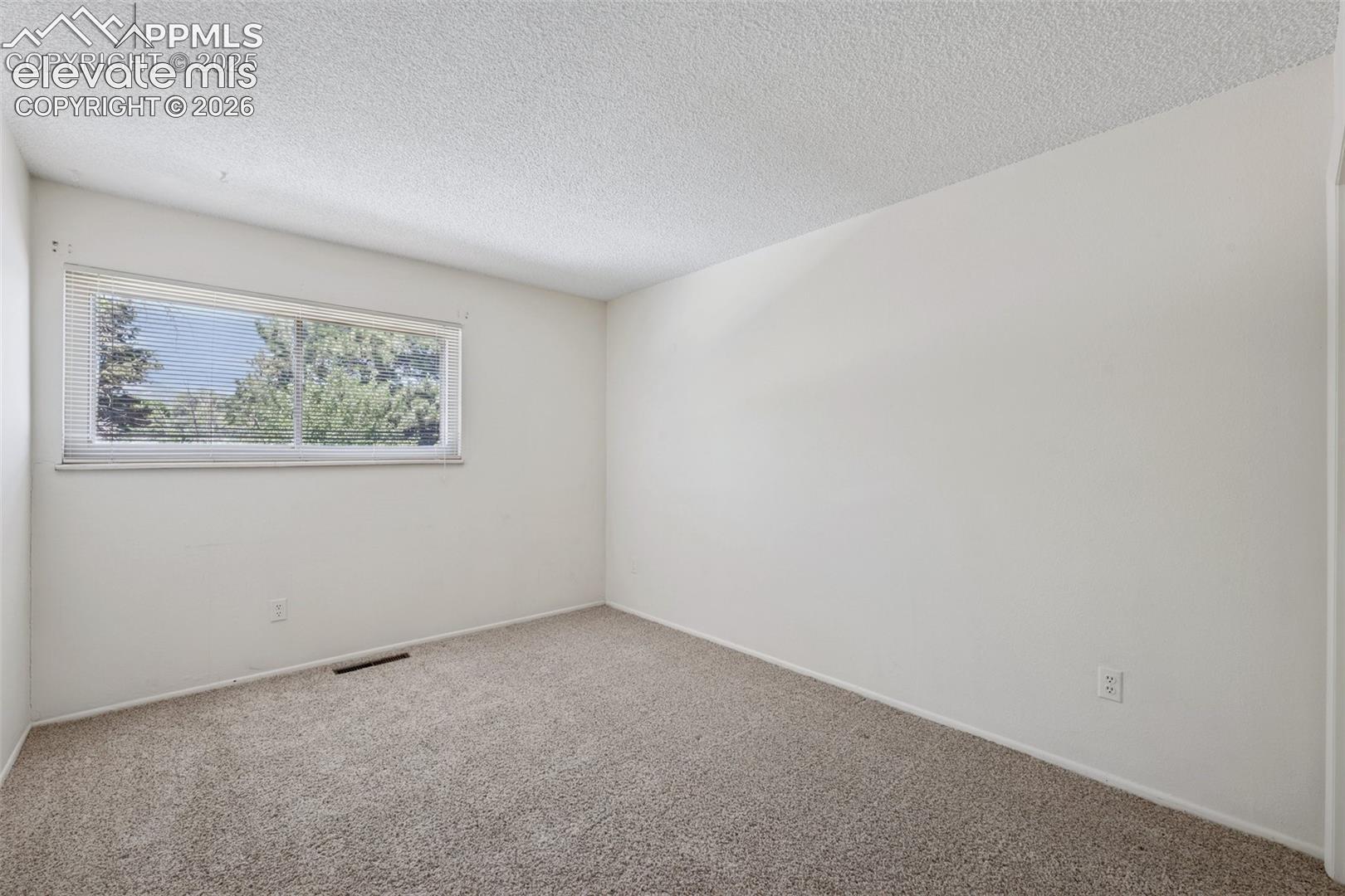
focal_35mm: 15
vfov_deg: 77.3
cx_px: 672
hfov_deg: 100.4
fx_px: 560
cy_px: 448
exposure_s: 1
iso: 100
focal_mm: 15
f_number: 11
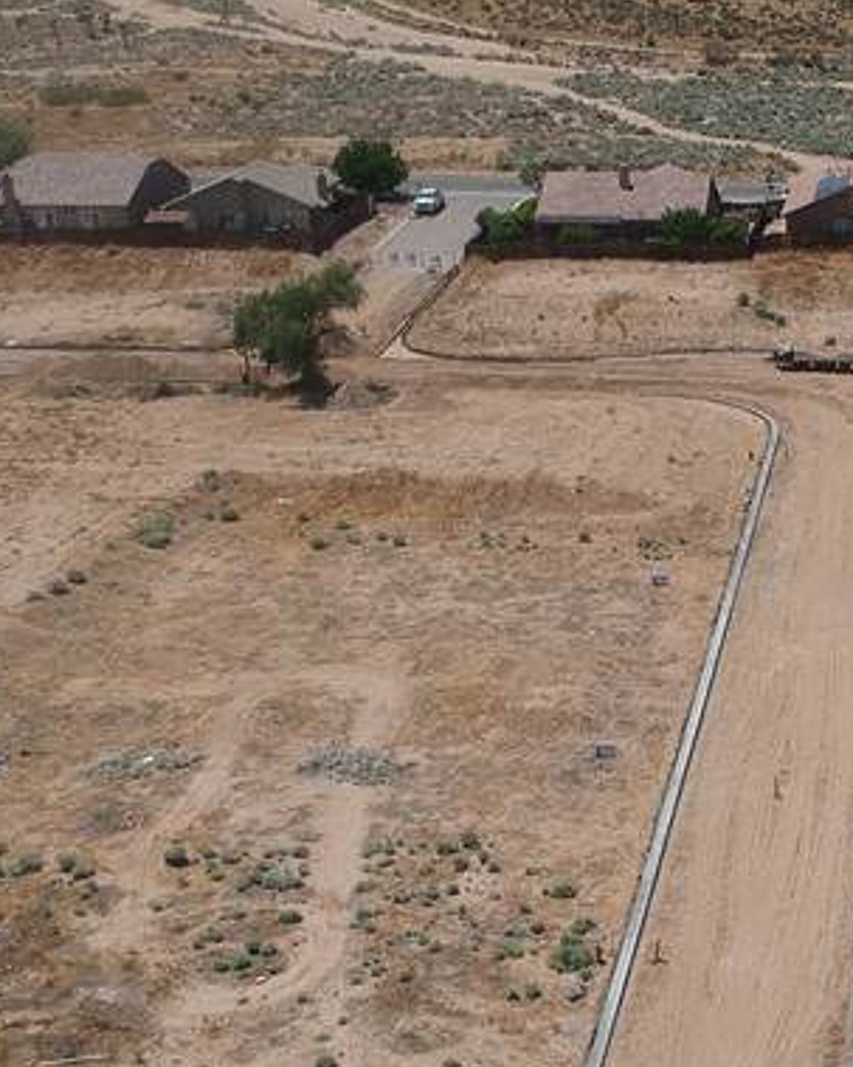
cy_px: 673
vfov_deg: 28.6
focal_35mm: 66
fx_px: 2084
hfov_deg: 22.2
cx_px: 864
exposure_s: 1/2000
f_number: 2.6
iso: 101
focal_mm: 4.49
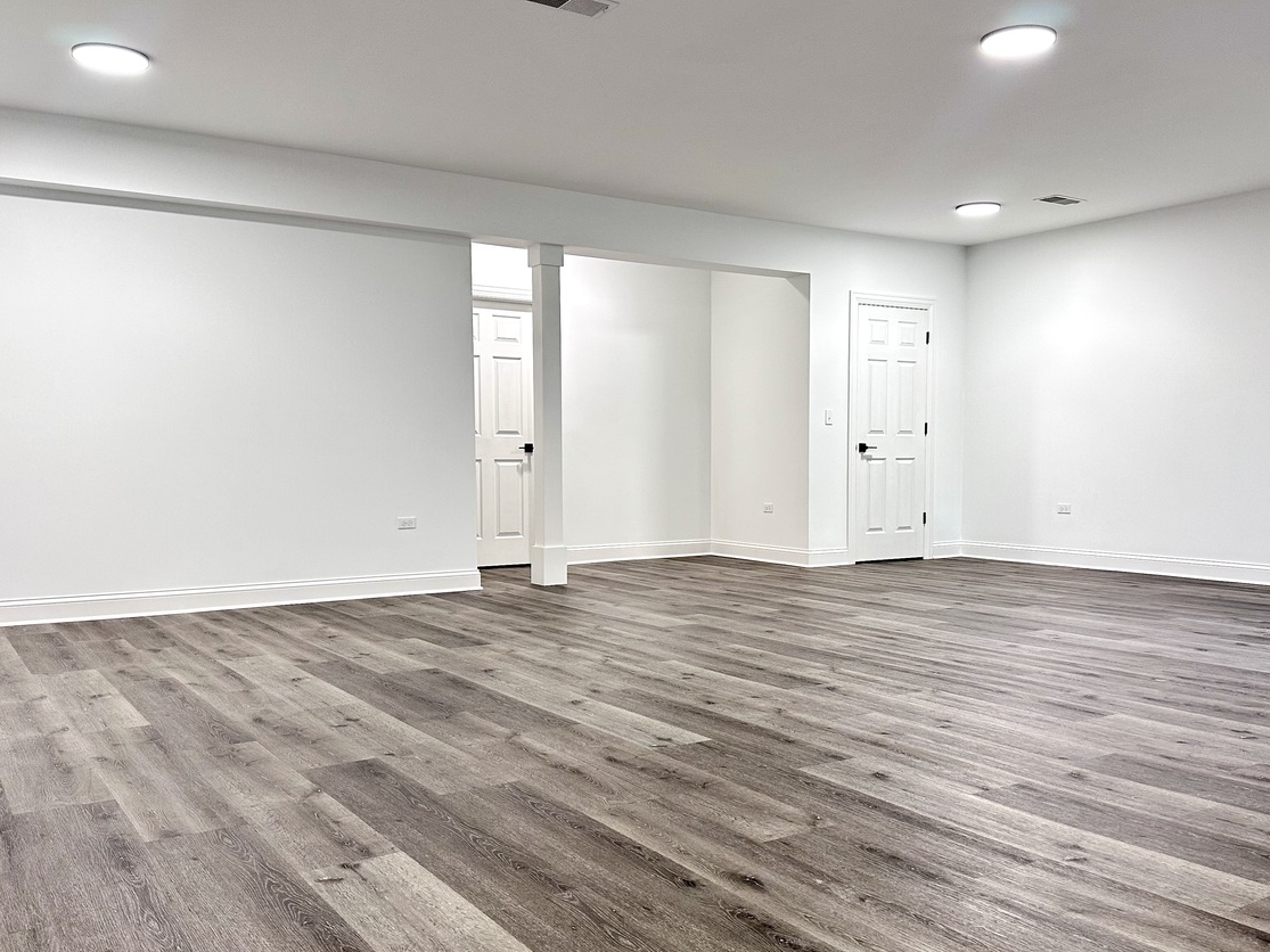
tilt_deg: -3.0
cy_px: 519
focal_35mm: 31
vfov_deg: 45.4
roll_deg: +0.0
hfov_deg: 58.3
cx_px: 667
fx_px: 1137
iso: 160
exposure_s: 1/60
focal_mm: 6.86
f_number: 1.78
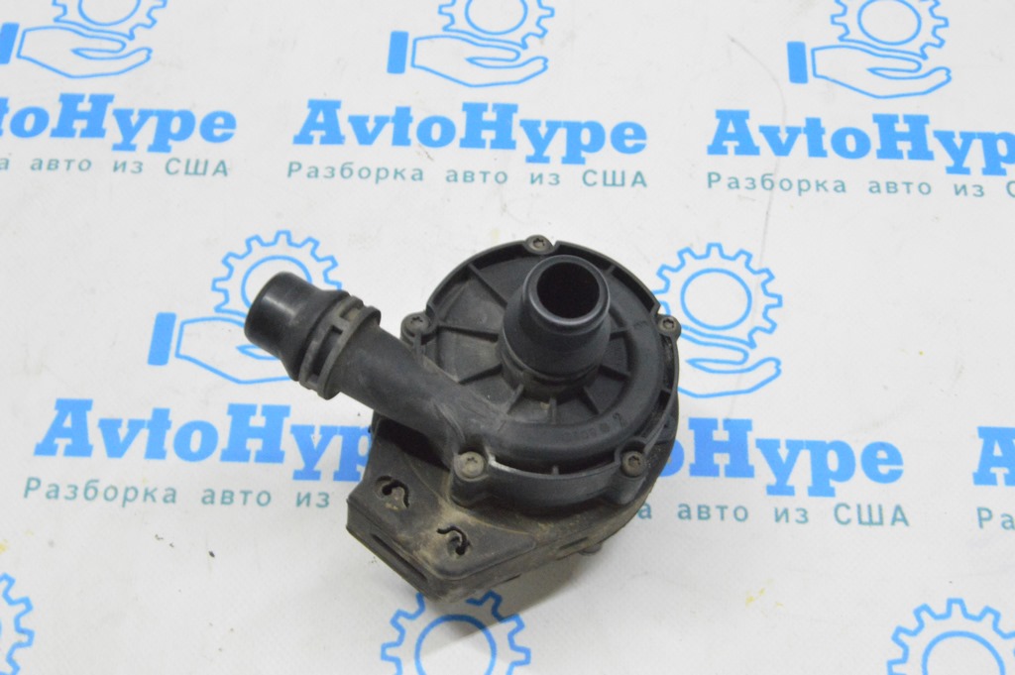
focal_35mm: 48
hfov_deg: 41.1
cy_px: 338
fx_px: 1352
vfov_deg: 28.0
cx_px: 508
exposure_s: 1/15
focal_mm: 32
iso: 6400
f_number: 20
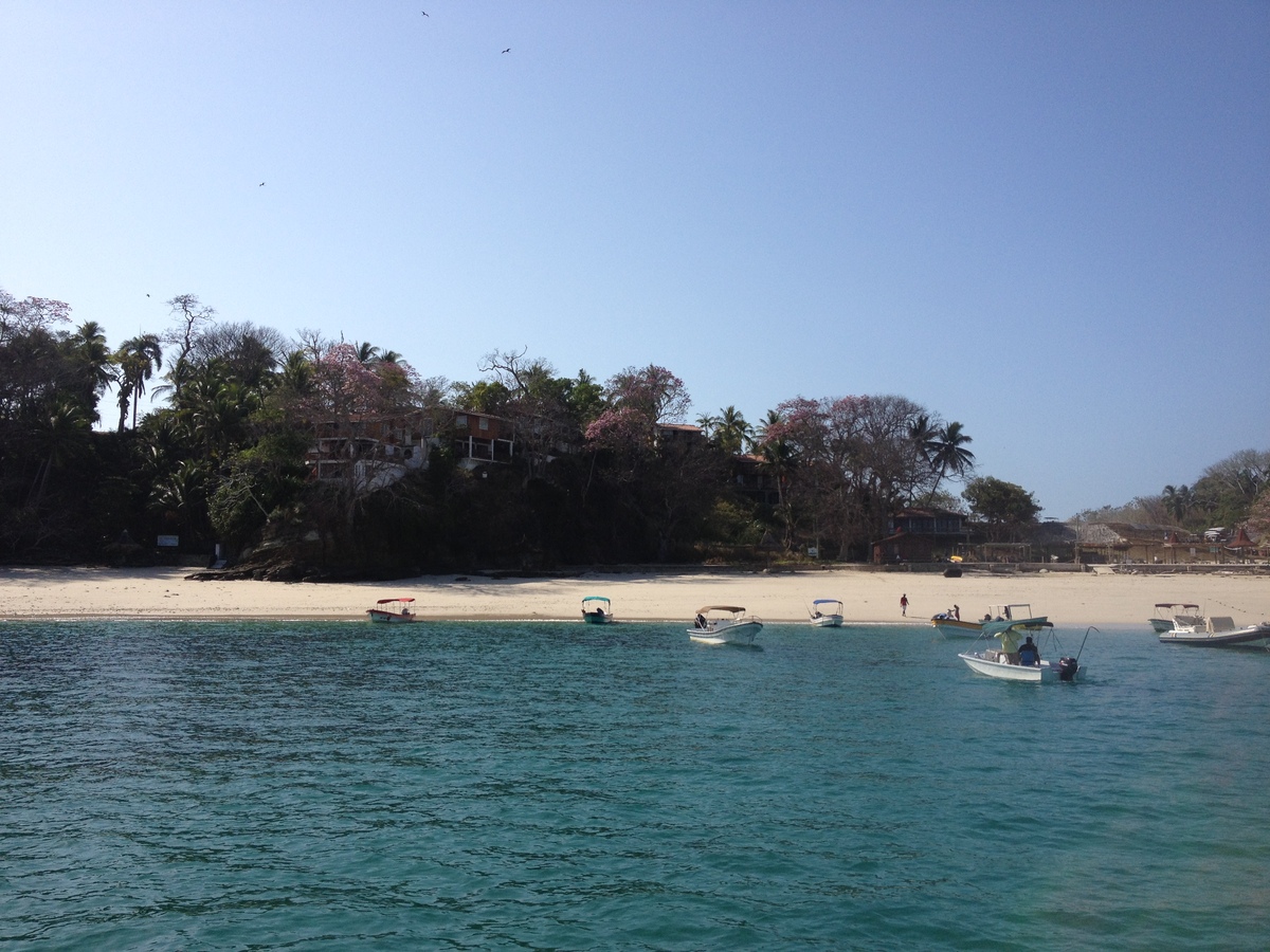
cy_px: 476
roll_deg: +0.2
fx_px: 1284
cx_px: 635
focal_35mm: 35
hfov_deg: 52.6
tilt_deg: +1.0
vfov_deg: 40.7
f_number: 2.4
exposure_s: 1/2632
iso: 50
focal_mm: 4.28
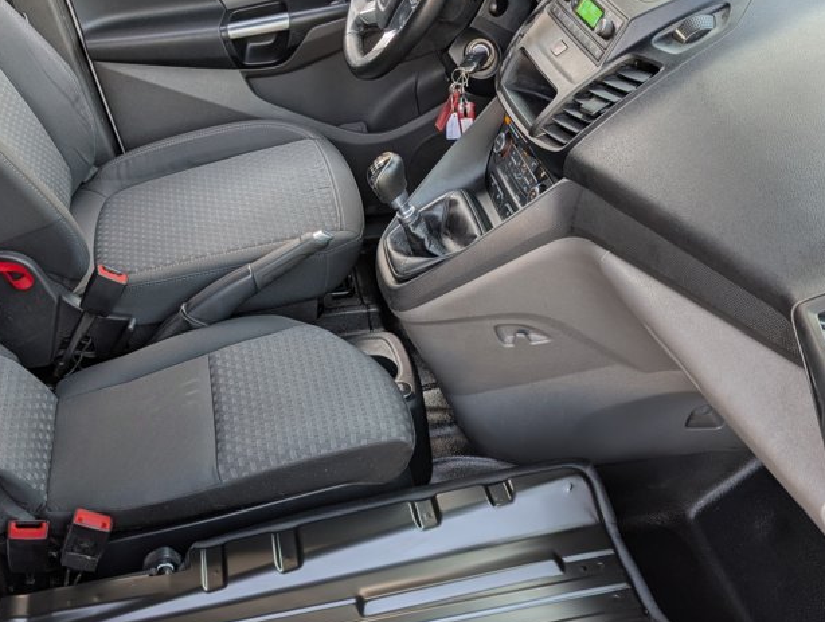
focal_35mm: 40
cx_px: 347
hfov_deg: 46.5
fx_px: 955
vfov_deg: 36.0
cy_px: 353
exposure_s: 1/59.2
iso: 18
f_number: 1.68
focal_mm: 6.9
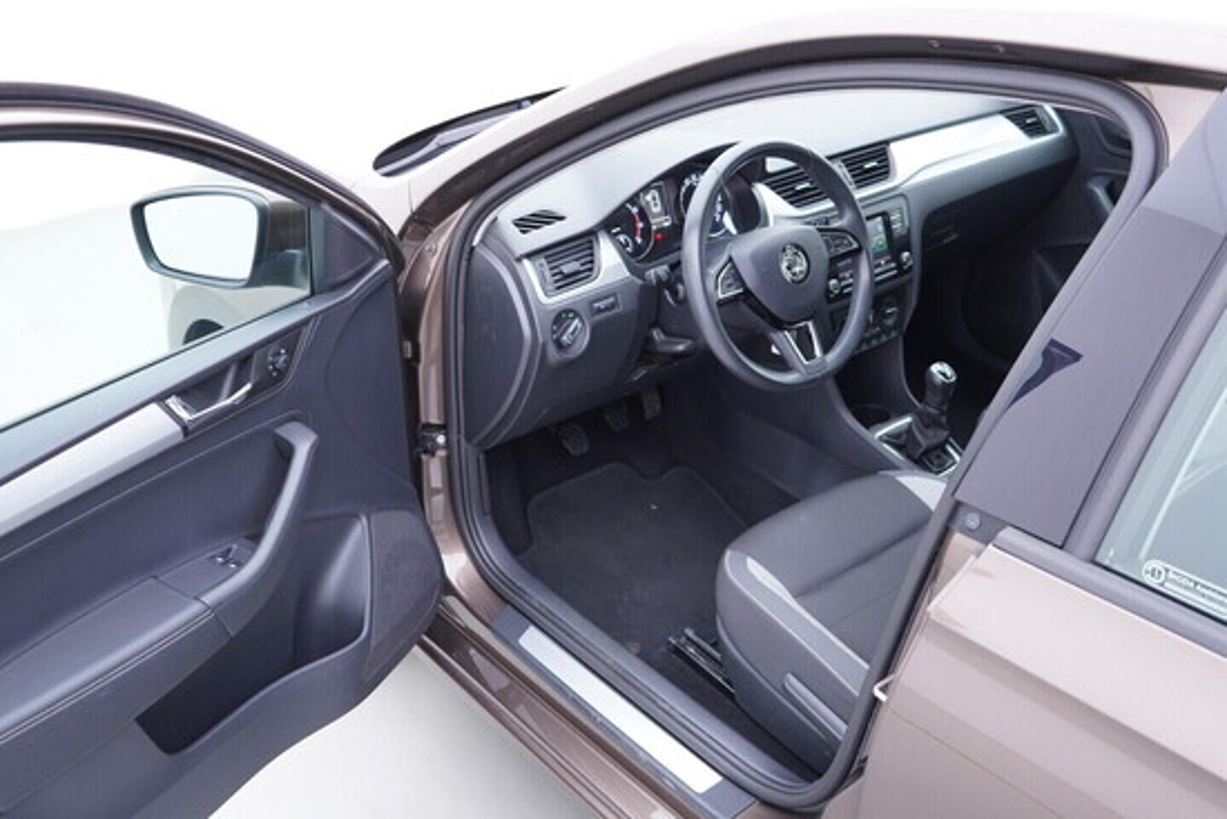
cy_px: 410
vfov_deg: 36.9
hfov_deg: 53.1
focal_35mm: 36
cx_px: 614
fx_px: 1227
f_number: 2.8
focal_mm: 24
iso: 320
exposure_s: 1/40
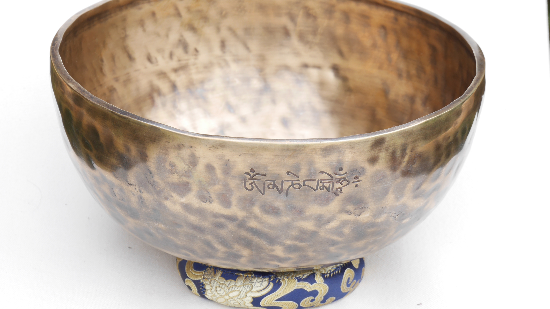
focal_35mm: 238
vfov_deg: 5.1
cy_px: 158
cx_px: 275
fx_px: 3471
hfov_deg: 9.1
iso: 200
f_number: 6.3
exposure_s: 1/160
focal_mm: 109
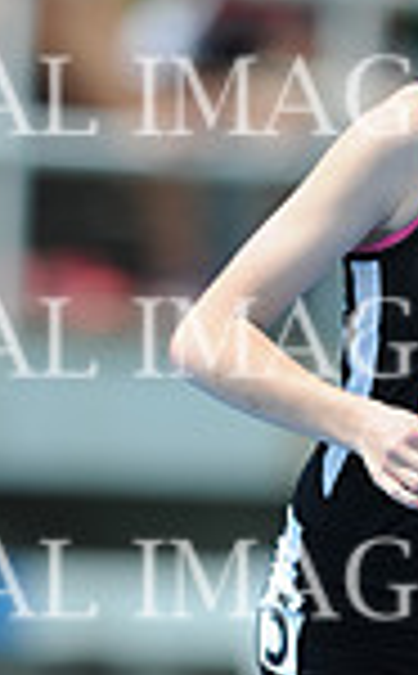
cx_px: 485
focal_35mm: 1580
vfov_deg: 1.3
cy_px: 698
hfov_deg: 0.8
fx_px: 28966
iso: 200
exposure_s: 1/2500
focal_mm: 400
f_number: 3.5
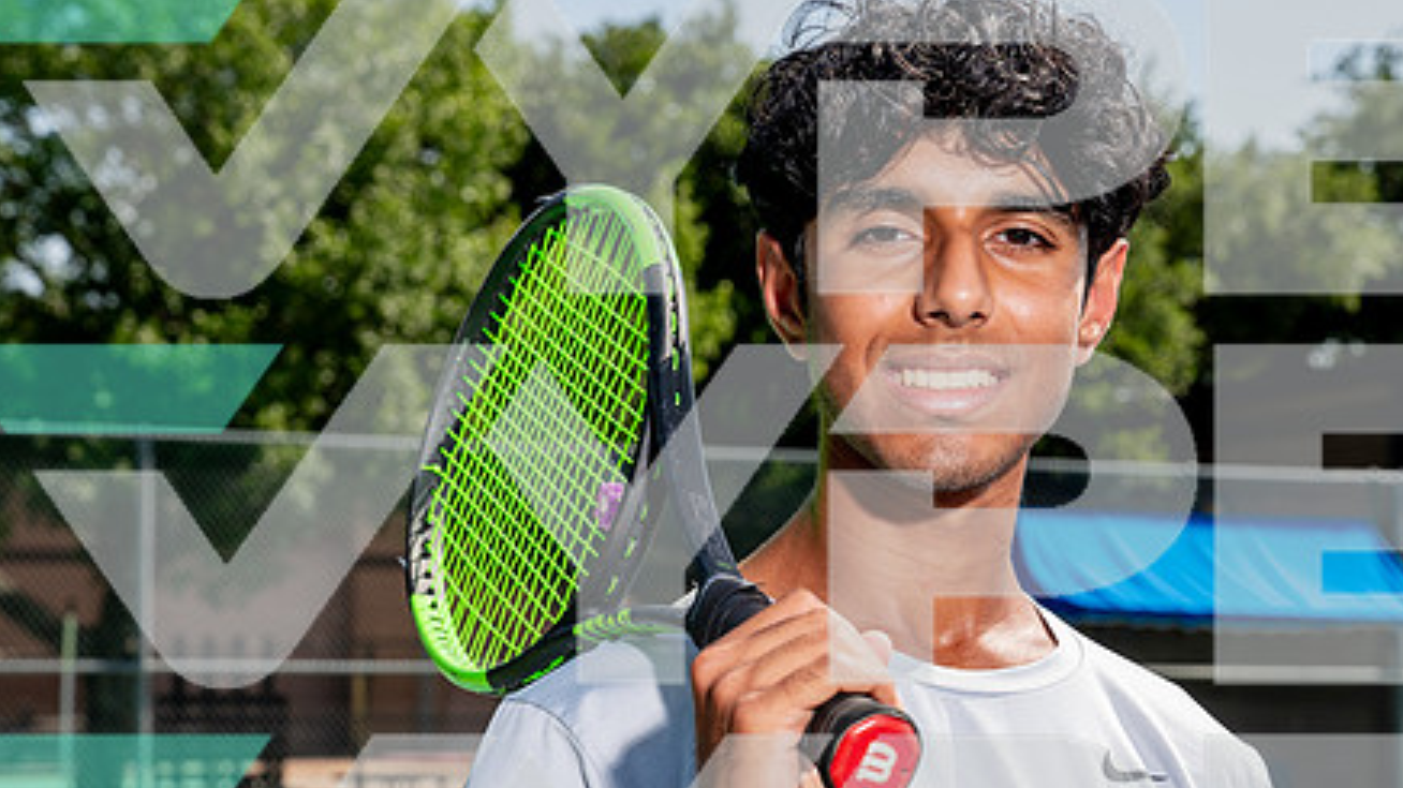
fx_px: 3422
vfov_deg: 13.1
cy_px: 516
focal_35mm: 92
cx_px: 766
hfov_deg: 23.2
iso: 100
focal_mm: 66
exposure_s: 1/250
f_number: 8
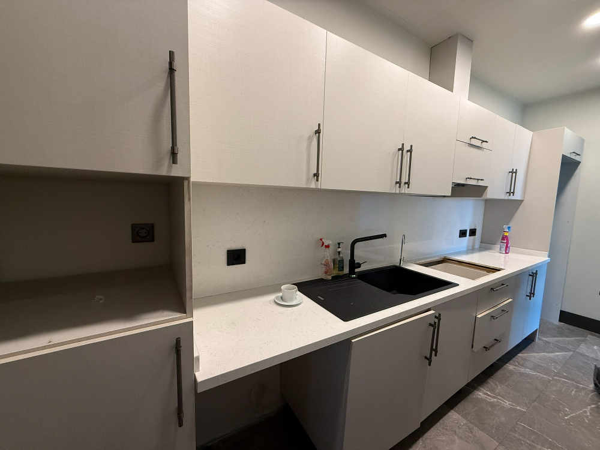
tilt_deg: -5.1
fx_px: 243
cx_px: 300
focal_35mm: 14
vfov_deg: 85.7
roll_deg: -0.8
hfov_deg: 102.1
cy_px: 225
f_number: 2.2
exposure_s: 1/100
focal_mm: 2.22
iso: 250
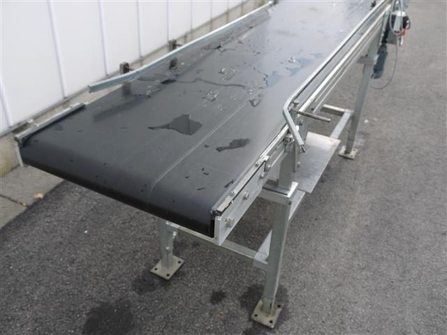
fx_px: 439
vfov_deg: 41.8
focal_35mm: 34
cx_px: 224
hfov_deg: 54.0
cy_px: 168
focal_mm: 17
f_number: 5.6
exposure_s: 1/160
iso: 100
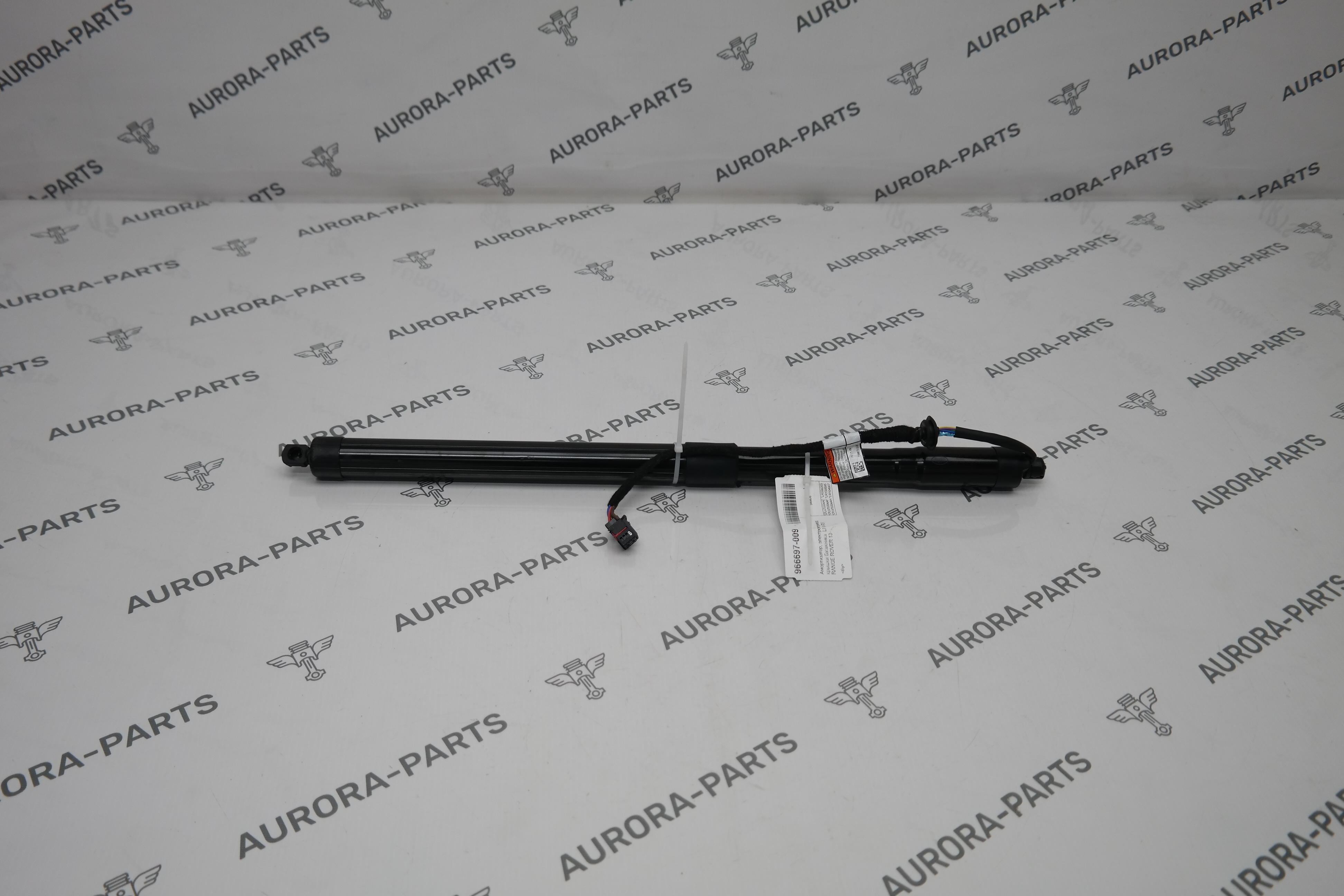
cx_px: 672
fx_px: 1120
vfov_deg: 43.6
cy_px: 448
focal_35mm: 30
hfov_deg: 61.9
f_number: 3.5
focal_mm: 20
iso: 100
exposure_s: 1/80
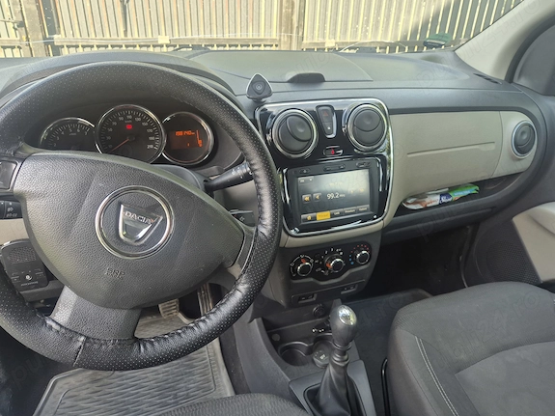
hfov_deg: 71.6
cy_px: 200
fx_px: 385
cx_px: 274
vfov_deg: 56.8
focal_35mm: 24
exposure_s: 1/180
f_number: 1.8
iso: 64
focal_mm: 5.4
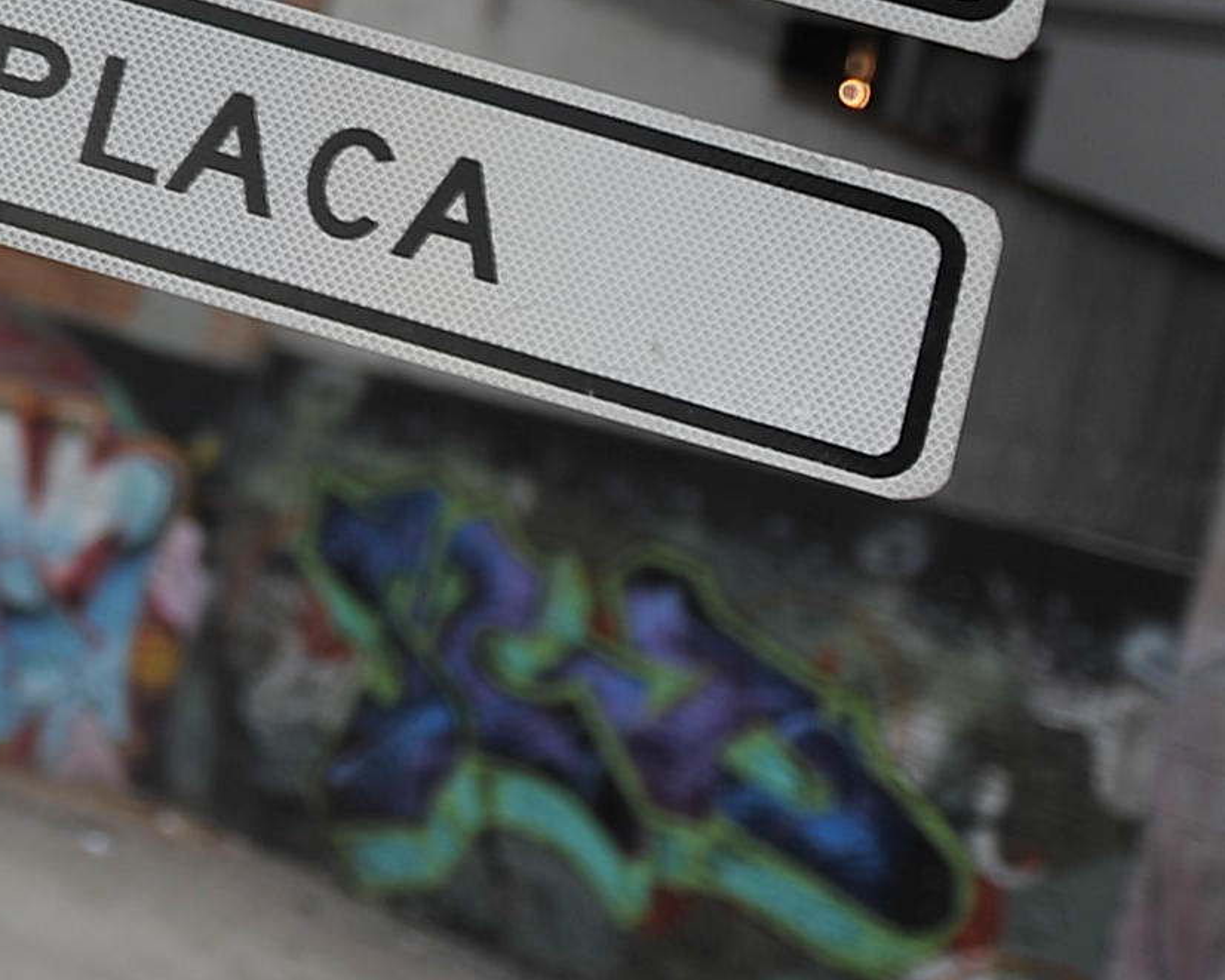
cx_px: -1329
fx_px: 4206
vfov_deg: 12.8
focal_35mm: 116
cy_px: -371
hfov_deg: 13.7
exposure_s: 1/1250
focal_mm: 24
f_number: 2.8
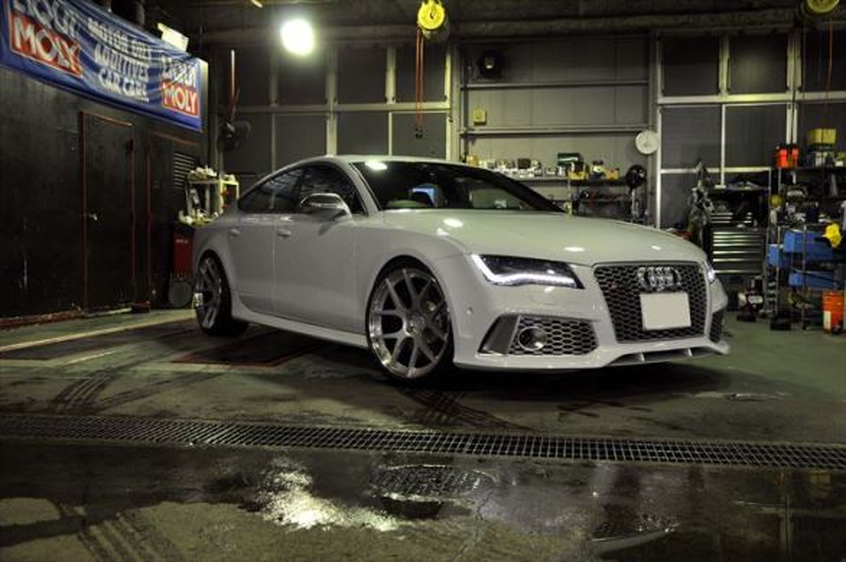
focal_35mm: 38
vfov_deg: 35.4
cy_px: 281
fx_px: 880
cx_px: 423
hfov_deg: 51.3
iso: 500
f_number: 4
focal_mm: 25
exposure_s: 1/40
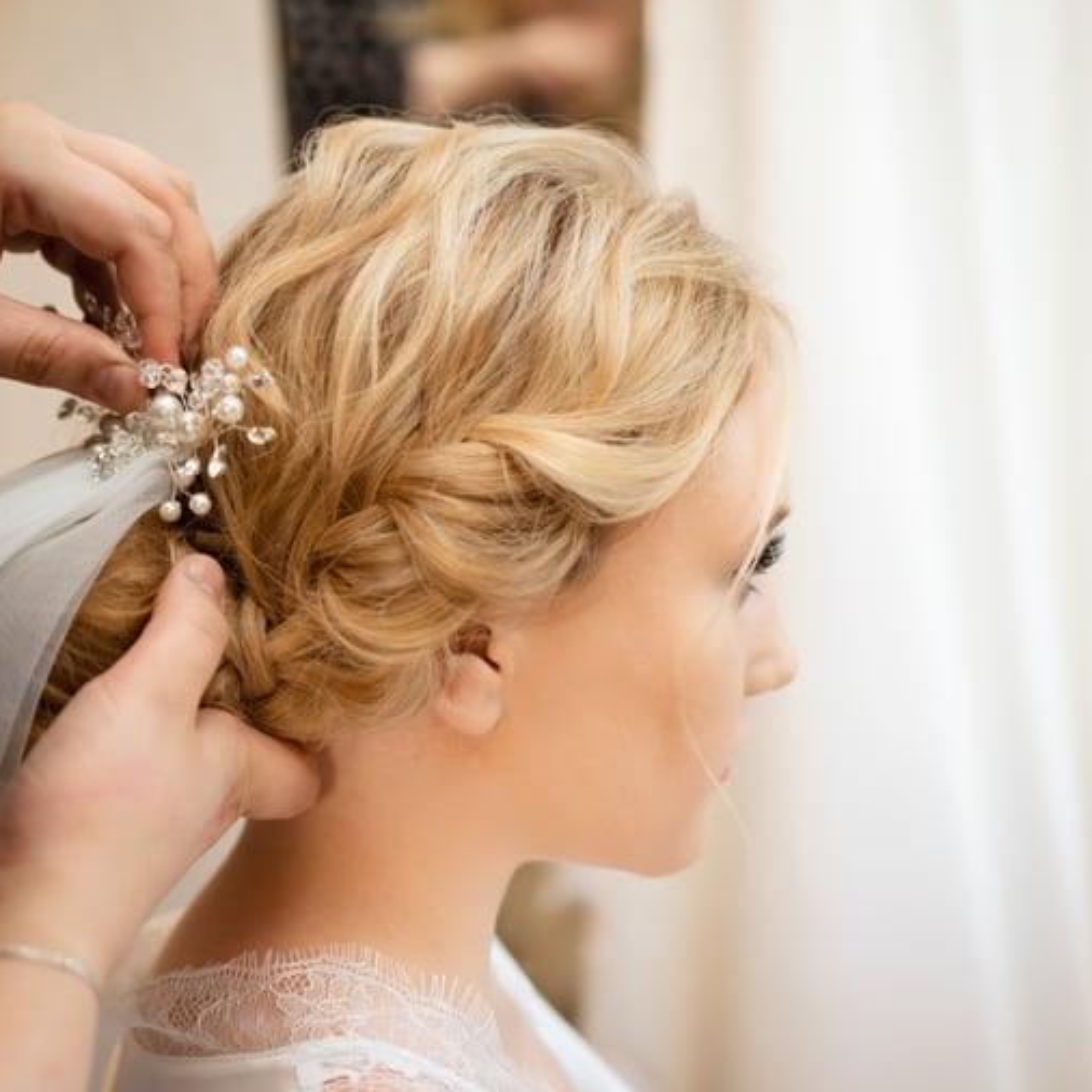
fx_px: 2391
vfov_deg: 25.7
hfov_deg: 25.7
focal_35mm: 67
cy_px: 543
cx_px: 617
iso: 100
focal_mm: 35
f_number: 1.8
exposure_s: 1/125
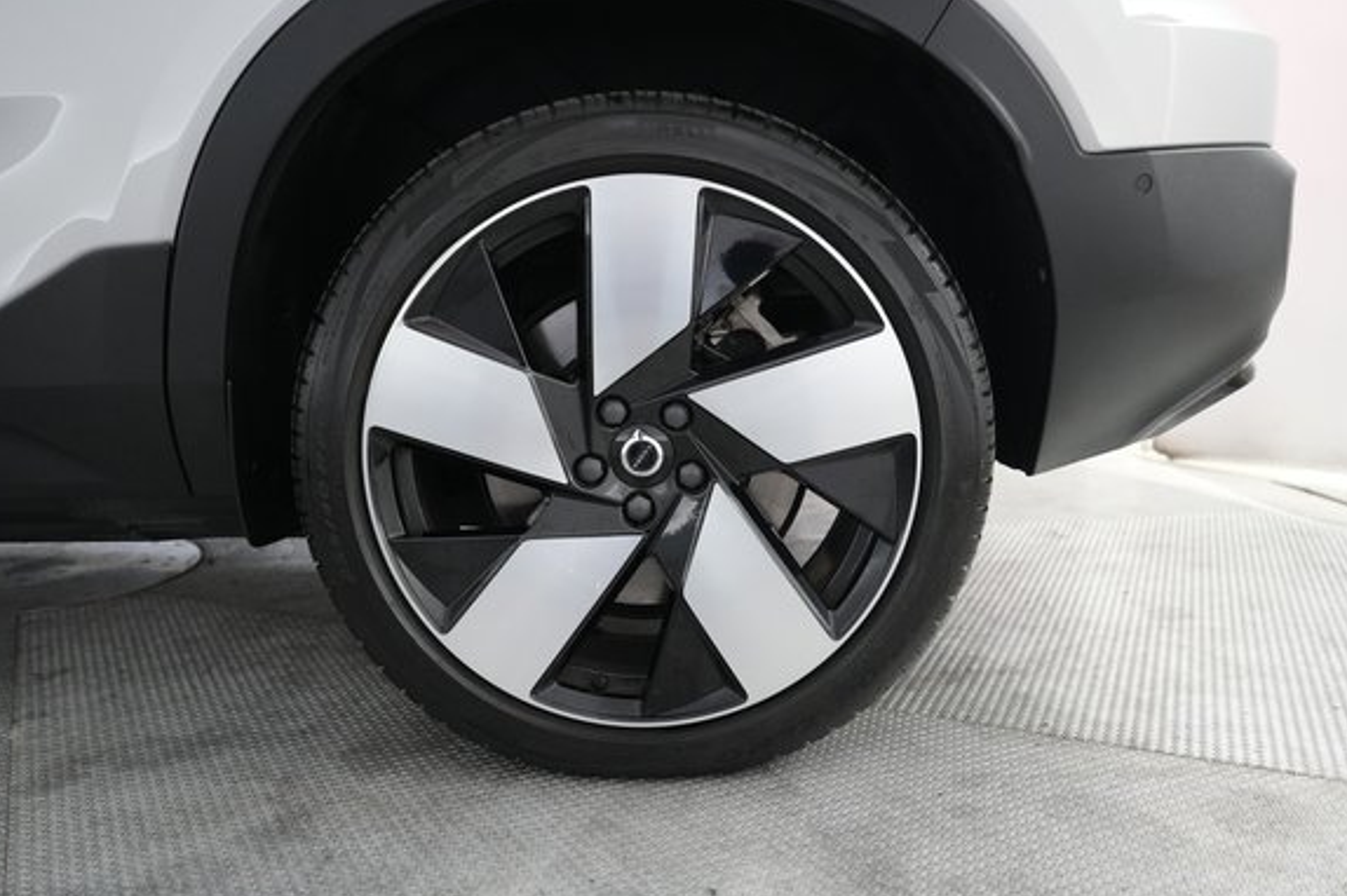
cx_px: 648
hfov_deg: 63.7
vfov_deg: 44.9
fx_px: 1084
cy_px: 471
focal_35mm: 29
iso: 4000
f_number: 2.8
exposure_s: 1/160
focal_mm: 26
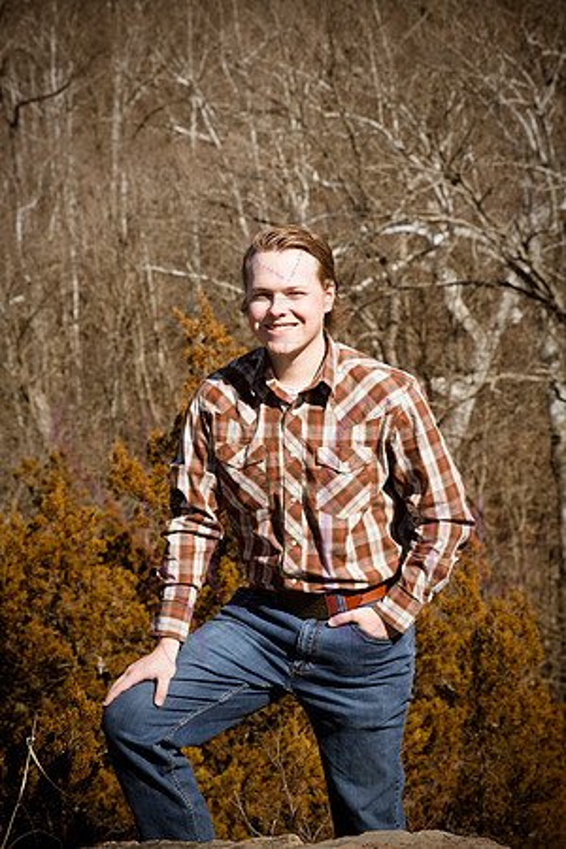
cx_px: 283
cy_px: 424
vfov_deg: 16.4
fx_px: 2948
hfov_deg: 11.0
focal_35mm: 125
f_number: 14
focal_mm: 125
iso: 800
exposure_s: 1/1000
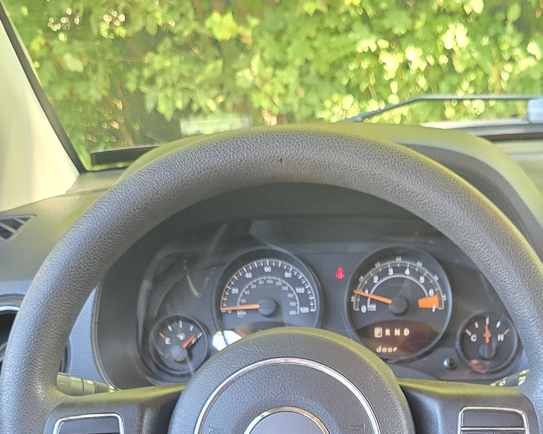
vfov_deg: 21.4
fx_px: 1028
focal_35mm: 64
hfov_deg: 29.3
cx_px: 382
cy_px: 572
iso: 320
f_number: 1.7
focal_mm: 6.3
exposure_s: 1/120
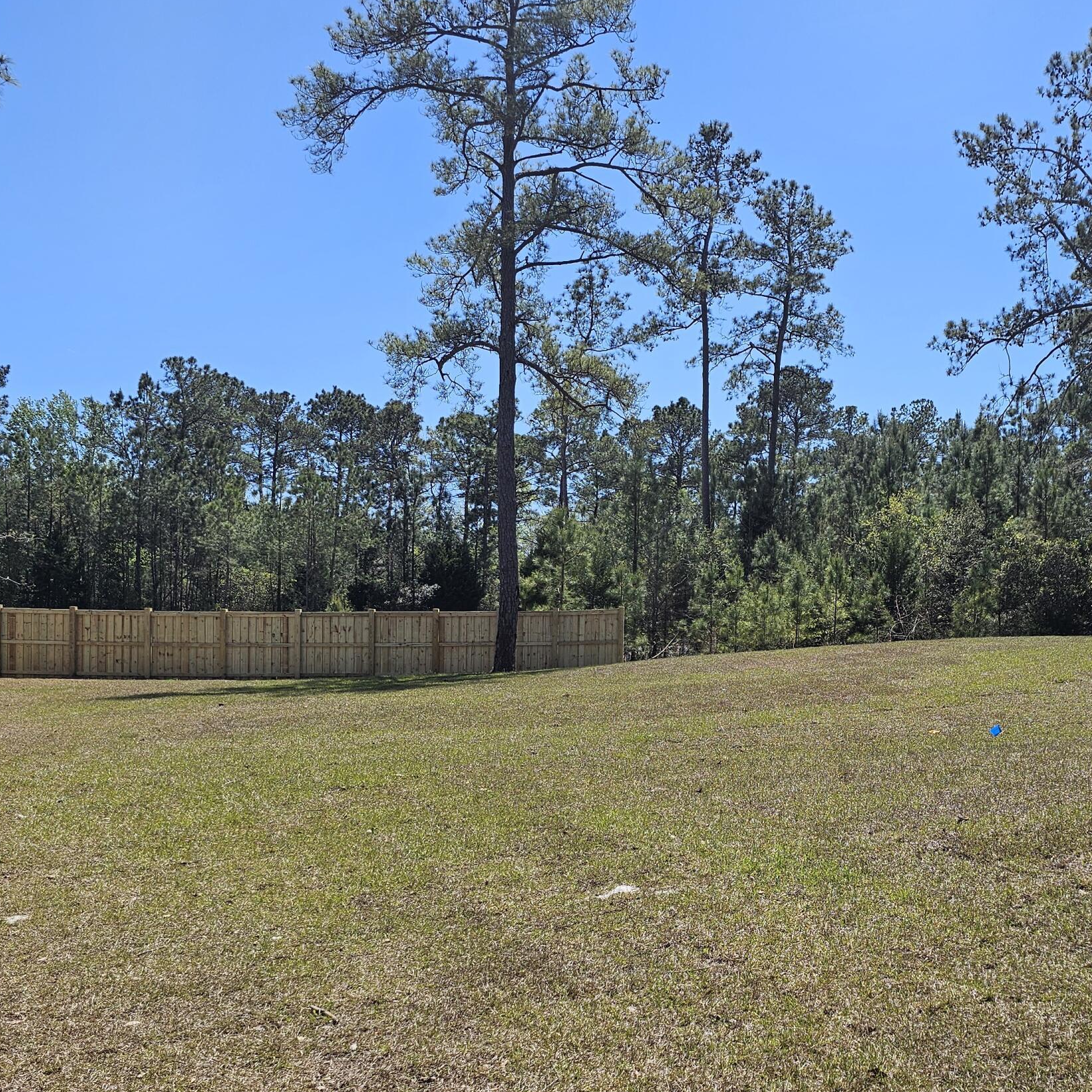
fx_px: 1321
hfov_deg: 43.9
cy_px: 657
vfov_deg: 44.7
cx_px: 772
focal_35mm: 37
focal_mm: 6.3
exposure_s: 1/892
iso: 10
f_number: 1.7
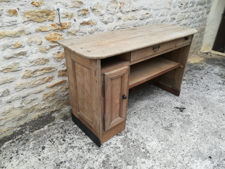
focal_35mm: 26
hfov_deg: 67.3
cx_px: 112
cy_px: 84
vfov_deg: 53.1
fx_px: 169
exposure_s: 1/204
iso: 50
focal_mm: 3.83
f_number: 2.2
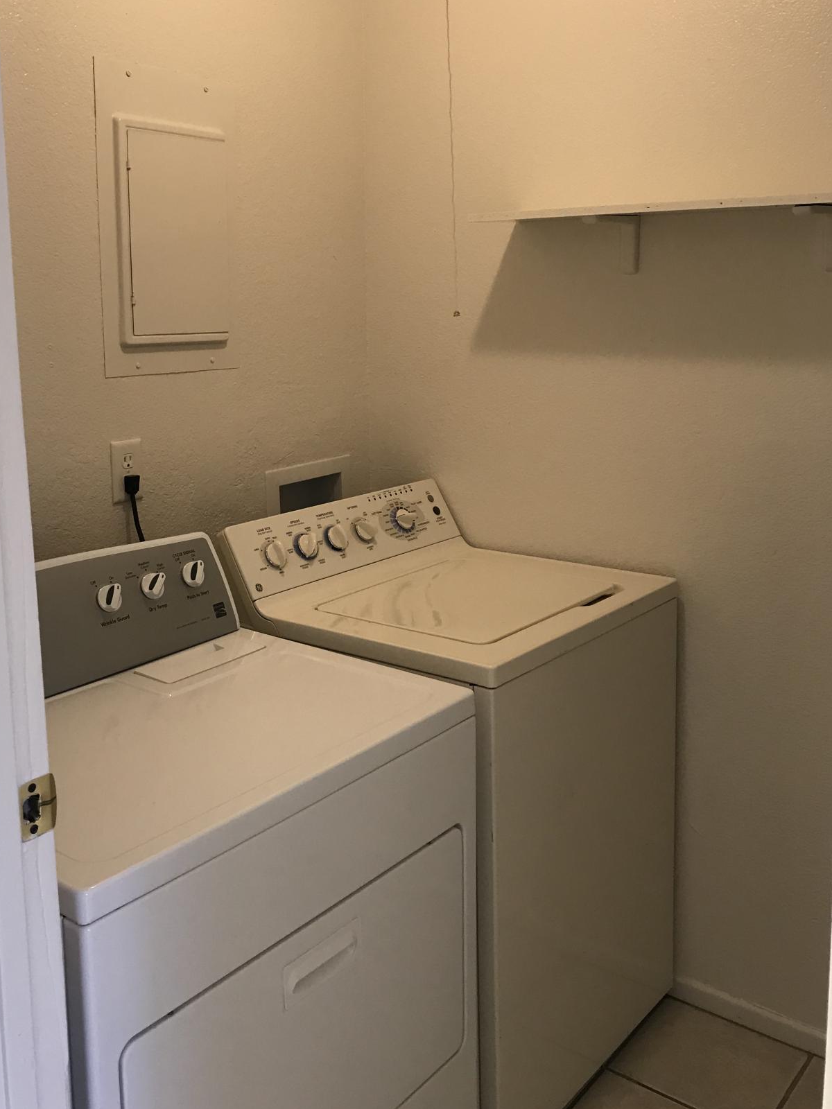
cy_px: 457
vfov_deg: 52.3
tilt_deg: -8.6
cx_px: 343
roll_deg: +2.3
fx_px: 1122
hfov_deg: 40.6
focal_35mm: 35
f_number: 1.8
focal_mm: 3.99
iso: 25
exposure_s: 1/30
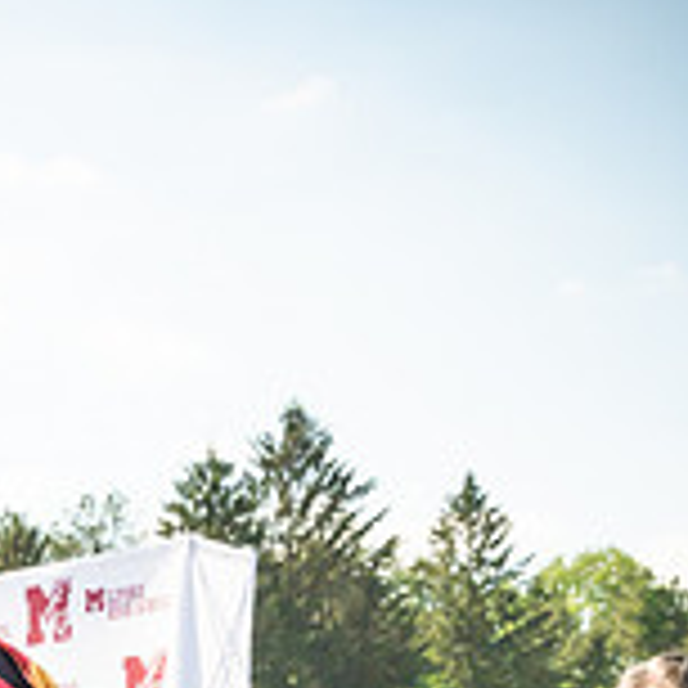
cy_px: 877
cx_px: -308
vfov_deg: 17.1
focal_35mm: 96
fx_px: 2159
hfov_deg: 16.6
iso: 200
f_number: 7.1
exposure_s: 1/800
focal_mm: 17
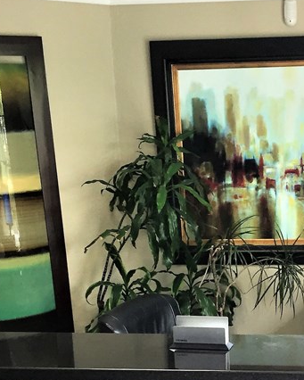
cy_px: 343
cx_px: 258
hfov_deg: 22.1
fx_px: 764
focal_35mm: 68
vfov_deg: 26.9
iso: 80
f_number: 2.2
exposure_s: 1/30
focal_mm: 4.15
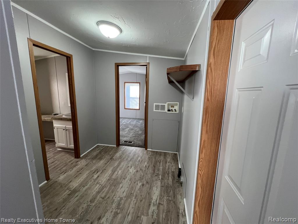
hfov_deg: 106.2
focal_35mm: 13
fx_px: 112
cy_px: 112
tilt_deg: -10.1
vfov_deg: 89.9
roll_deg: -1.4
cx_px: 149
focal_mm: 1.57
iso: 250
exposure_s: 1/88
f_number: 1.8
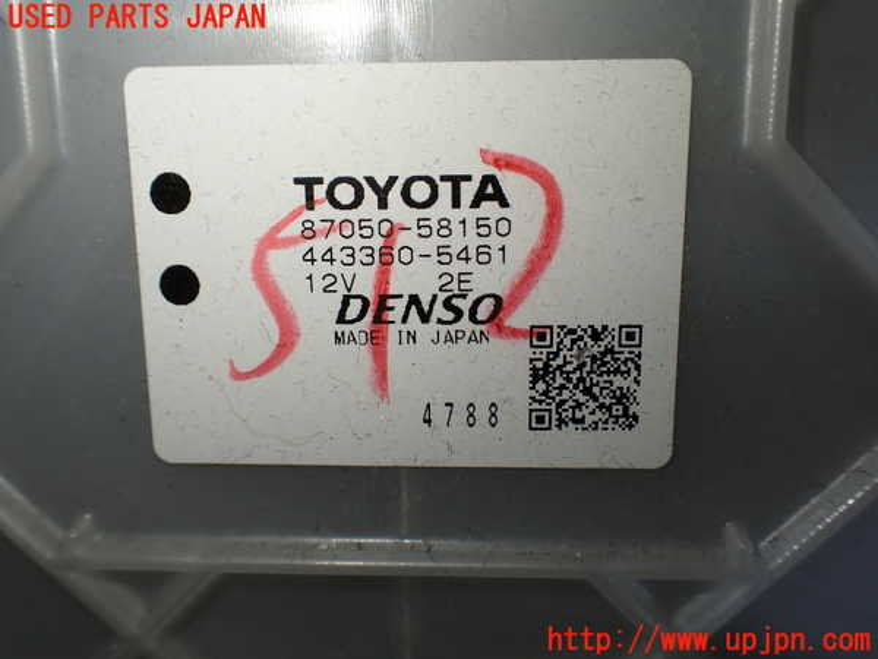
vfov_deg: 46.8
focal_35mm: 30
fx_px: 761
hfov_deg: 60.0
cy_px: 330
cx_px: 439
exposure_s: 1/125
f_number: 3.2
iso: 100
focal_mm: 5.4
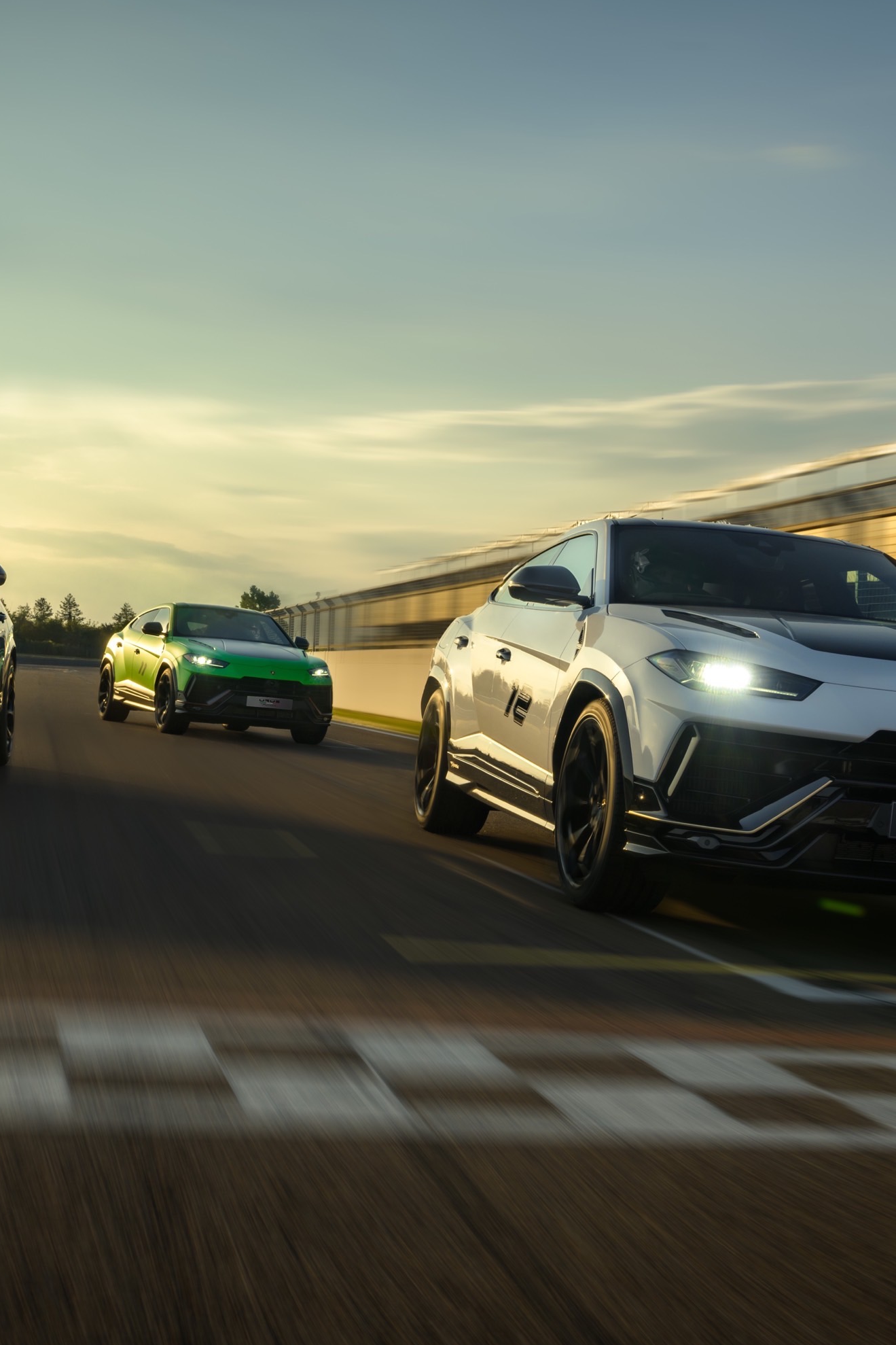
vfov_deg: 41.9
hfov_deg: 28.5
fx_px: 1755
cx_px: 339
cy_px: 674
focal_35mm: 47
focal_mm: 31
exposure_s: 1/40
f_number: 13
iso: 80
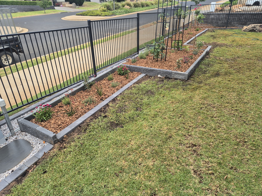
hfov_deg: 73.9
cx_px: 131
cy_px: 98
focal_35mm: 23
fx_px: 174
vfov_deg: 58.9
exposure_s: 1/323
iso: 25
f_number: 1.8
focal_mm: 5.4
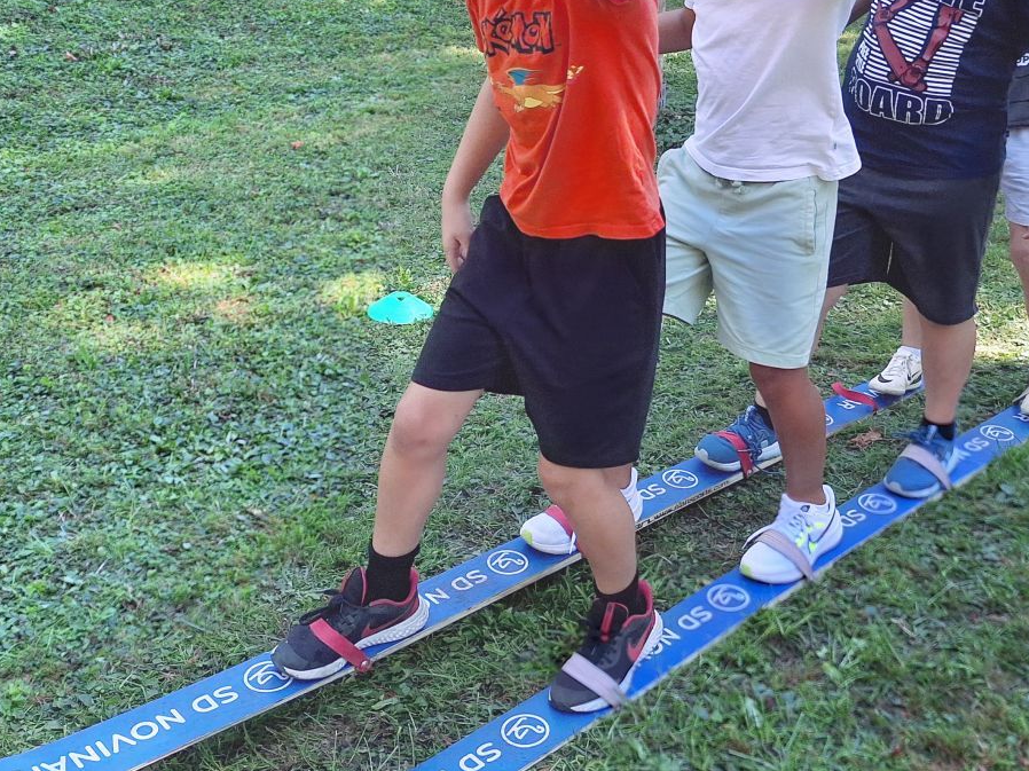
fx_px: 1218
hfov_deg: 45.6
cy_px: 231
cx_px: 598
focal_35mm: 41
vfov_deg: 34.6
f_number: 1.8
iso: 40
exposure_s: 1/190
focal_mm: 5.54
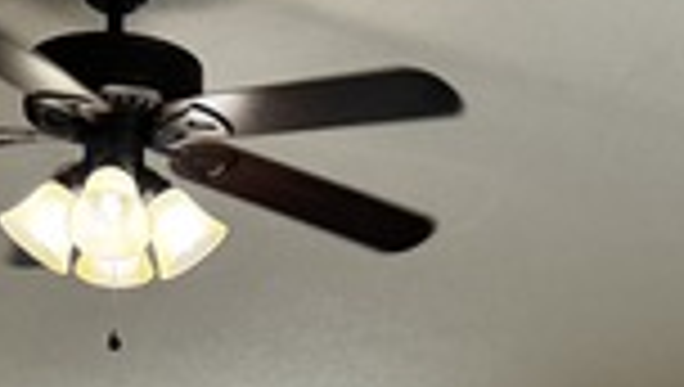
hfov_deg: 19.4
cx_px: 346
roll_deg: -0.3
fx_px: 1998
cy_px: 1012
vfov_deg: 9.5
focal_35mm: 110
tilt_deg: -5.6
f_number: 1.78
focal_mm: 6.76
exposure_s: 1/120
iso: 125
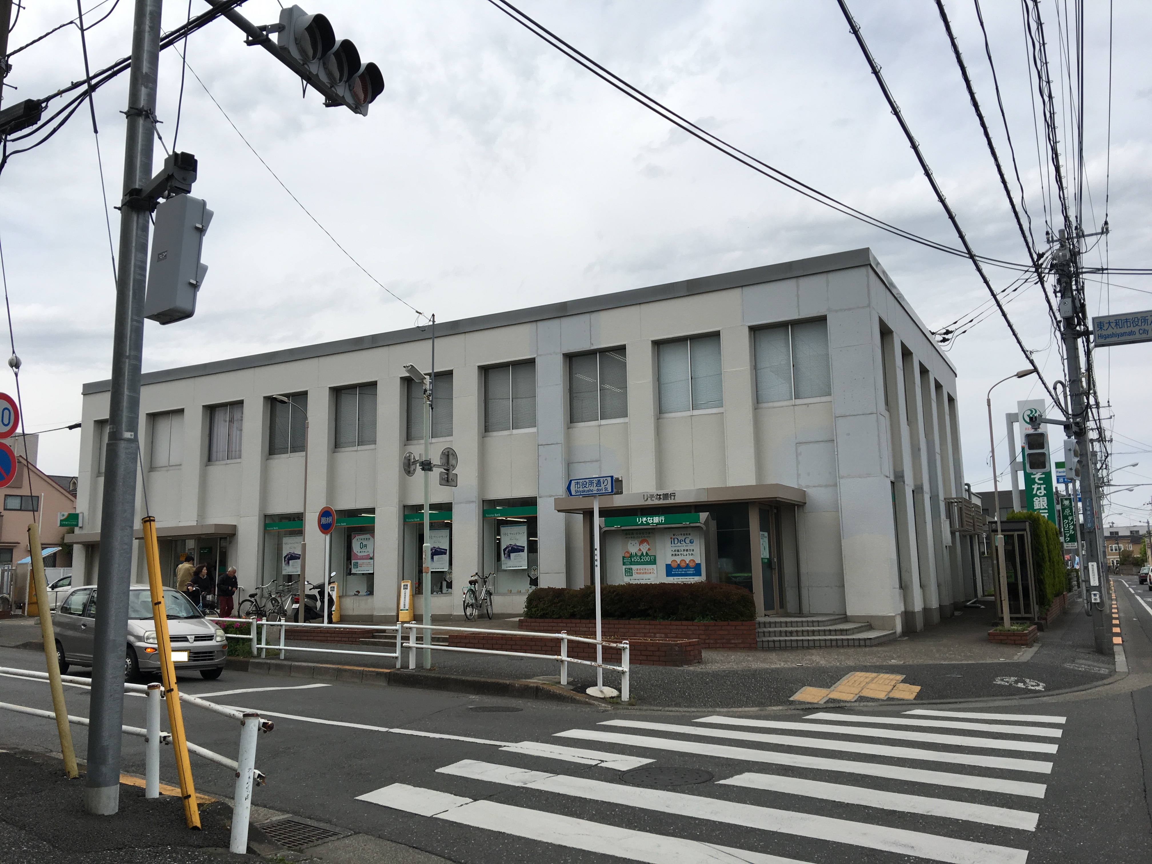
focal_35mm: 29
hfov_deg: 61.7
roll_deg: +0.9
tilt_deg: +10.8
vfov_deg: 48.2
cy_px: 432
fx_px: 965
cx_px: 576
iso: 25
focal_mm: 4.15
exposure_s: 1/1451
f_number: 2.2
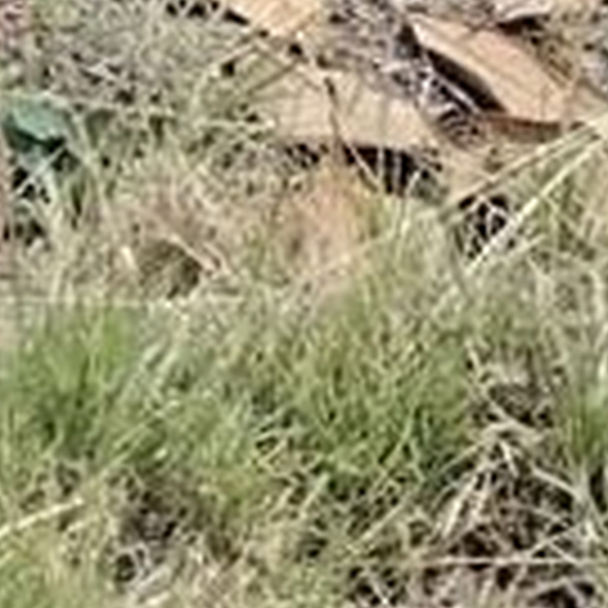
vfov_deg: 7.1
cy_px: -293
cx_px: -1878
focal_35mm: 244
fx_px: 4849
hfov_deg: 6.0
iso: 100
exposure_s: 1/483
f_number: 1.8
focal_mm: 4.75
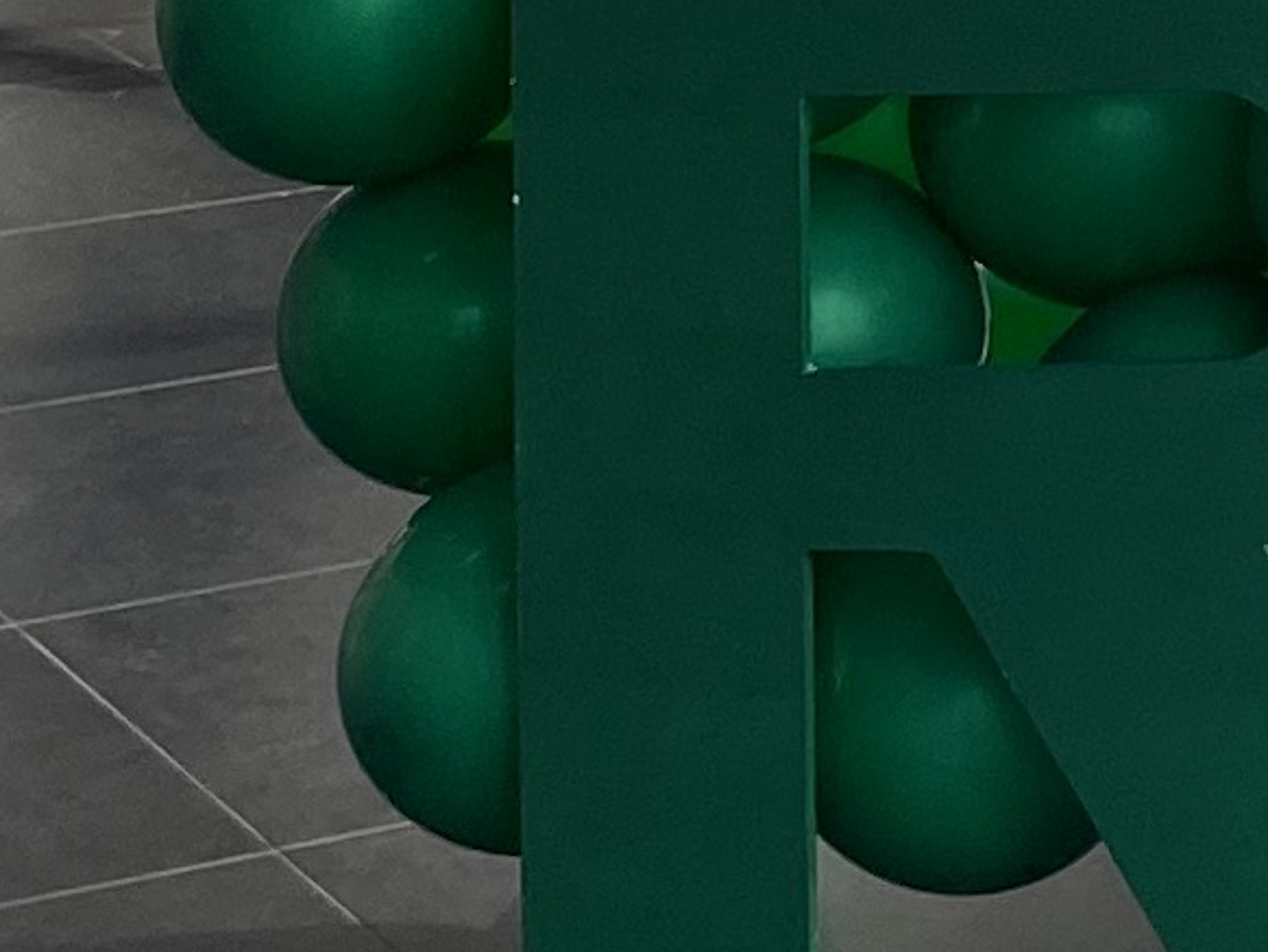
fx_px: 6596
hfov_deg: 9.9
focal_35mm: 180
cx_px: 2843
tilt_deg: -5.8
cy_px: -815
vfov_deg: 8.0
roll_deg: +0.0
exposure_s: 1/317
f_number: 1.8
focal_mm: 4.25
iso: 32
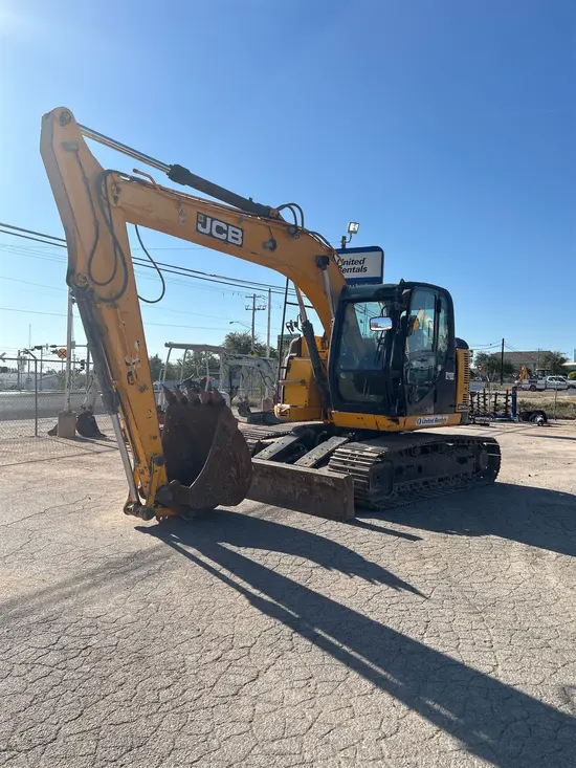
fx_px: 577
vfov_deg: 67.3
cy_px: 384
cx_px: 288
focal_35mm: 26
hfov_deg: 53.1
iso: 50
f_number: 1.5
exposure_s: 1/5319
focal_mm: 5.7
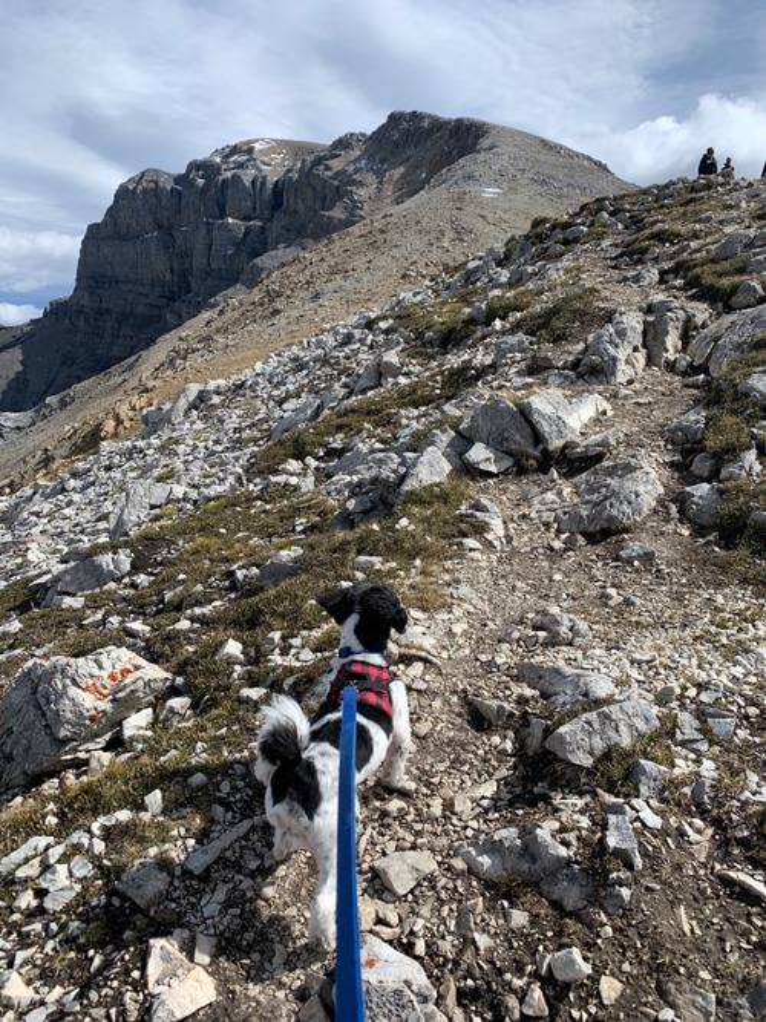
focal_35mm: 26
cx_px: 383
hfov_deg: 53.0
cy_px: 511
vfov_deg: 67.3
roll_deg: -1.2
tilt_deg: -9.3
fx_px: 767
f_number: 1.8
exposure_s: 1/2611
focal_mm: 4.25
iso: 25
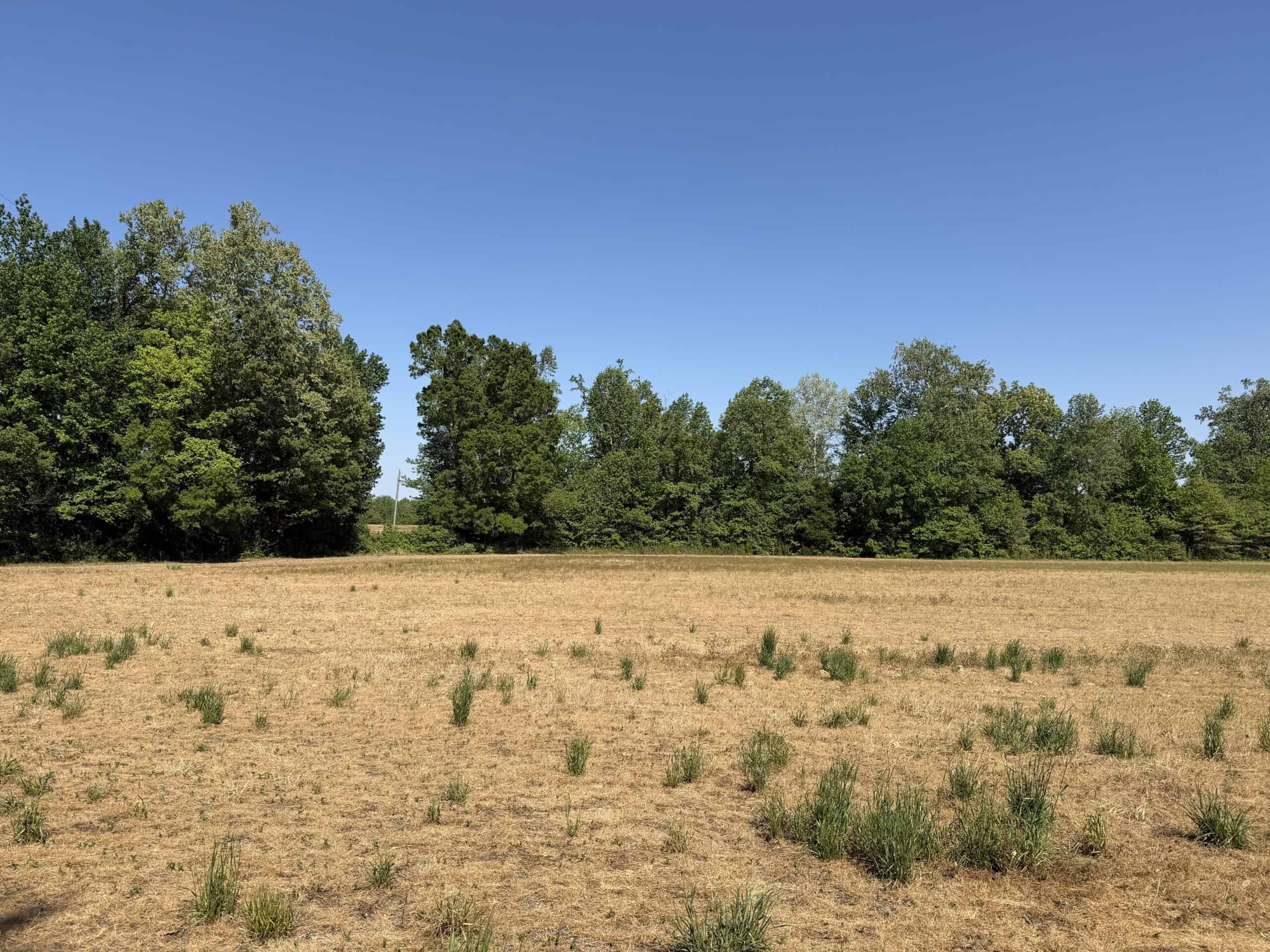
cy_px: 476
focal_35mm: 24
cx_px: 635
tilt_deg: +2.4
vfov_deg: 56.8
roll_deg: -0.5
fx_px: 881
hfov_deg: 71.6
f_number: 1.78
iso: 80
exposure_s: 1/5319
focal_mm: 6.76
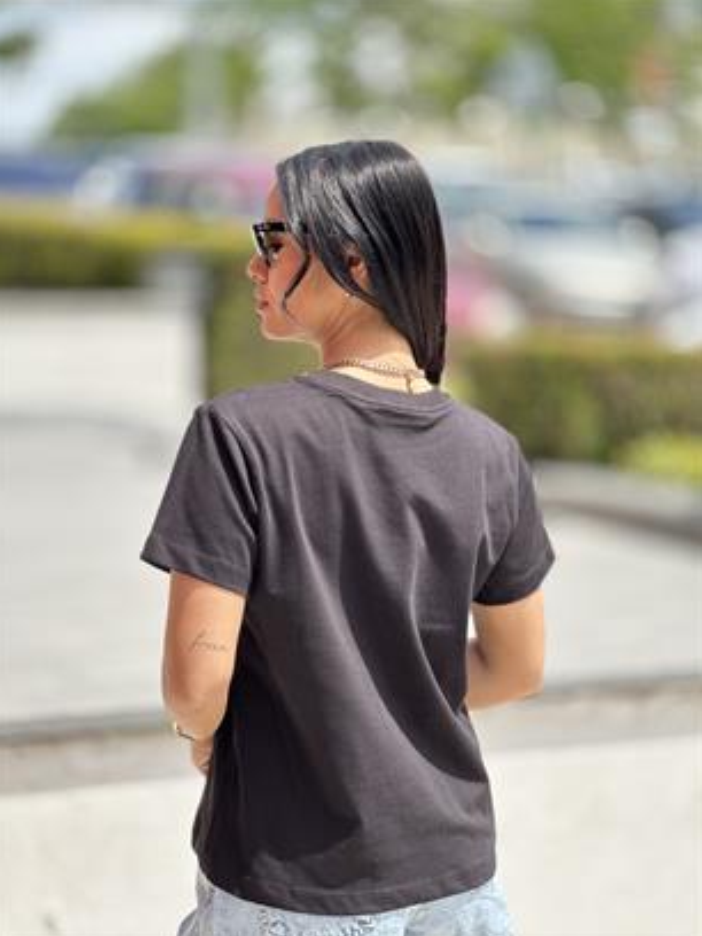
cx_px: 349
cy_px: 469
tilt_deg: -5.3
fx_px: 2109
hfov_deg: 18.9
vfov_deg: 25.0
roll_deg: -1.2
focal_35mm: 78
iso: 25
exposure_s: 1/288
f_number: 2.8
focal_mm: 9
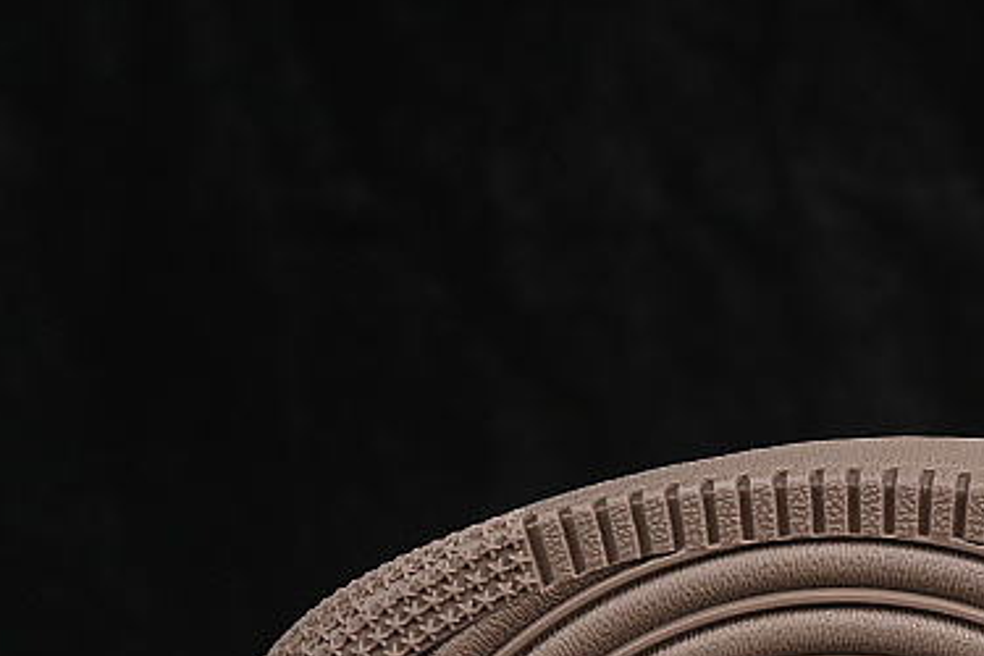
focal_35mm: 216
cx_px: 1249
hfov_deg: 9.4
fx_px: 5904
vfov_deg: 6.3
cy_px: 588
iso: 160
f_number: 7.1
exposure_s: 1/80
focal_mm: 50
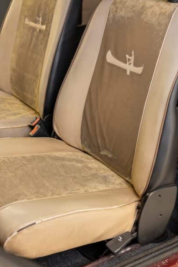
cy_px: 83
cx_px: 60
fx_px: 497
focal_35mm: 67
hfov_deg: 20.2
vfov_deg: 29.8
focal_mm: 30
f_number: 2.8
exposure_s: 1/80
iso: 250
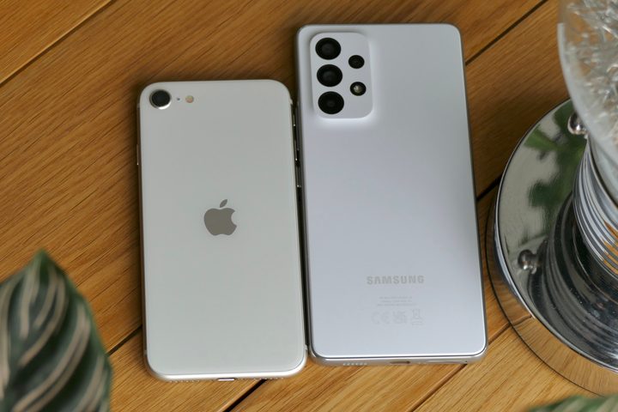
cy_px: 206
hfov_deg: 15.8
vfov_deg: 10.5
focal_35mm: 130
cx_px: 309
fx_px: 2231
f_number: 4.5
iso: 125
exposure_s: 1/125
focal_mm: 47.46
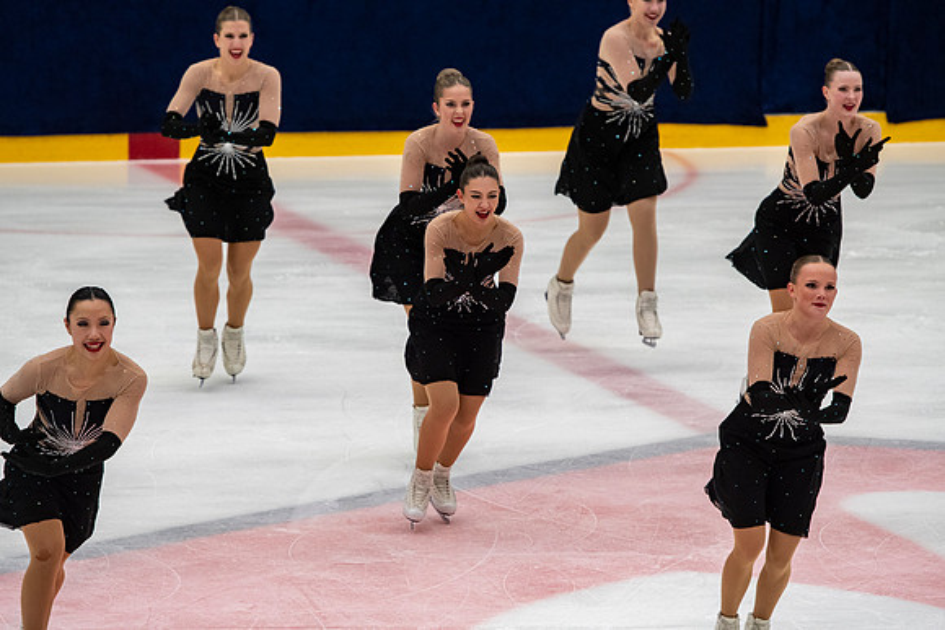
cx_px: 472
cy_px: 315
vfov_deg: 5.1
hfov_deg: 7.6
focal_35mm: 270
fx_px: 7089
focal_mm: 180
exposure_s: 1/500
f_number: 4
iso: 1000
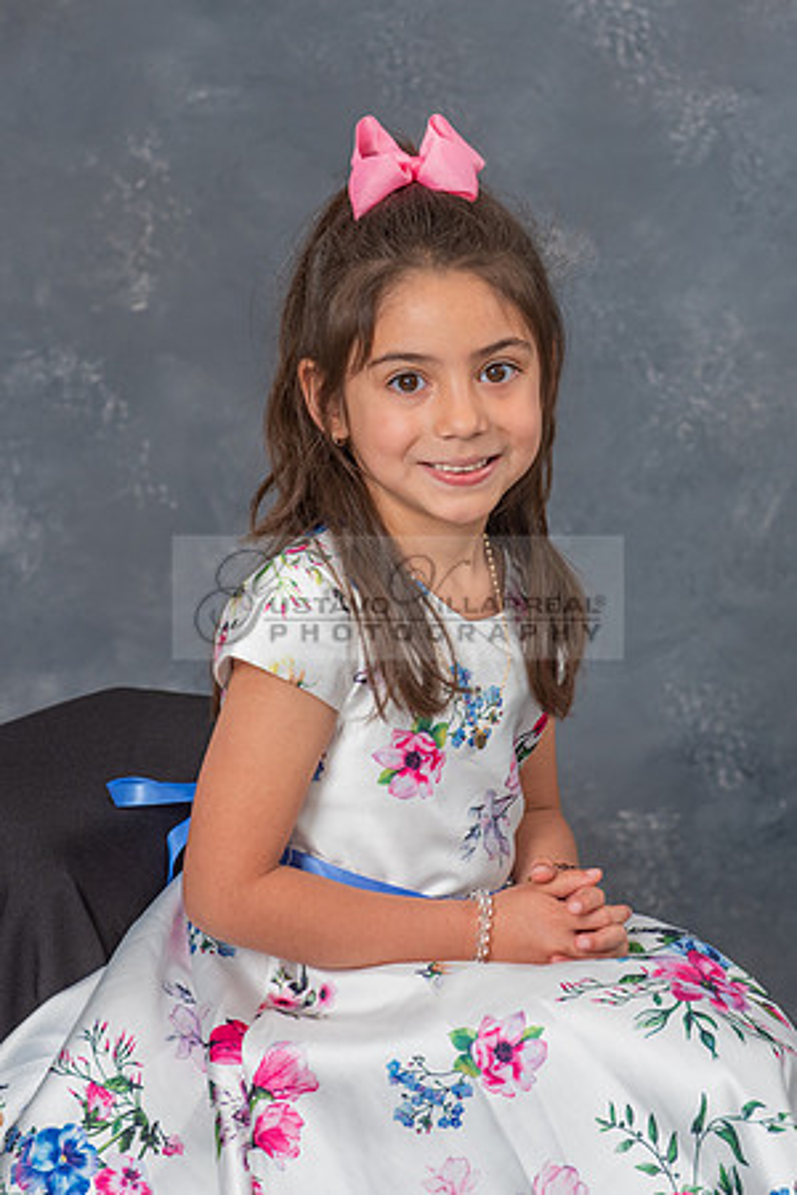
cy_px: 557
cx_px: 464
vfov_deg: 18.9
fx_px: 3588
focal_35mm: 108
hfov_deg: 12.7
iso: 200
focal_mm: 66
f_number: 5.6
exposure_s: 1/160
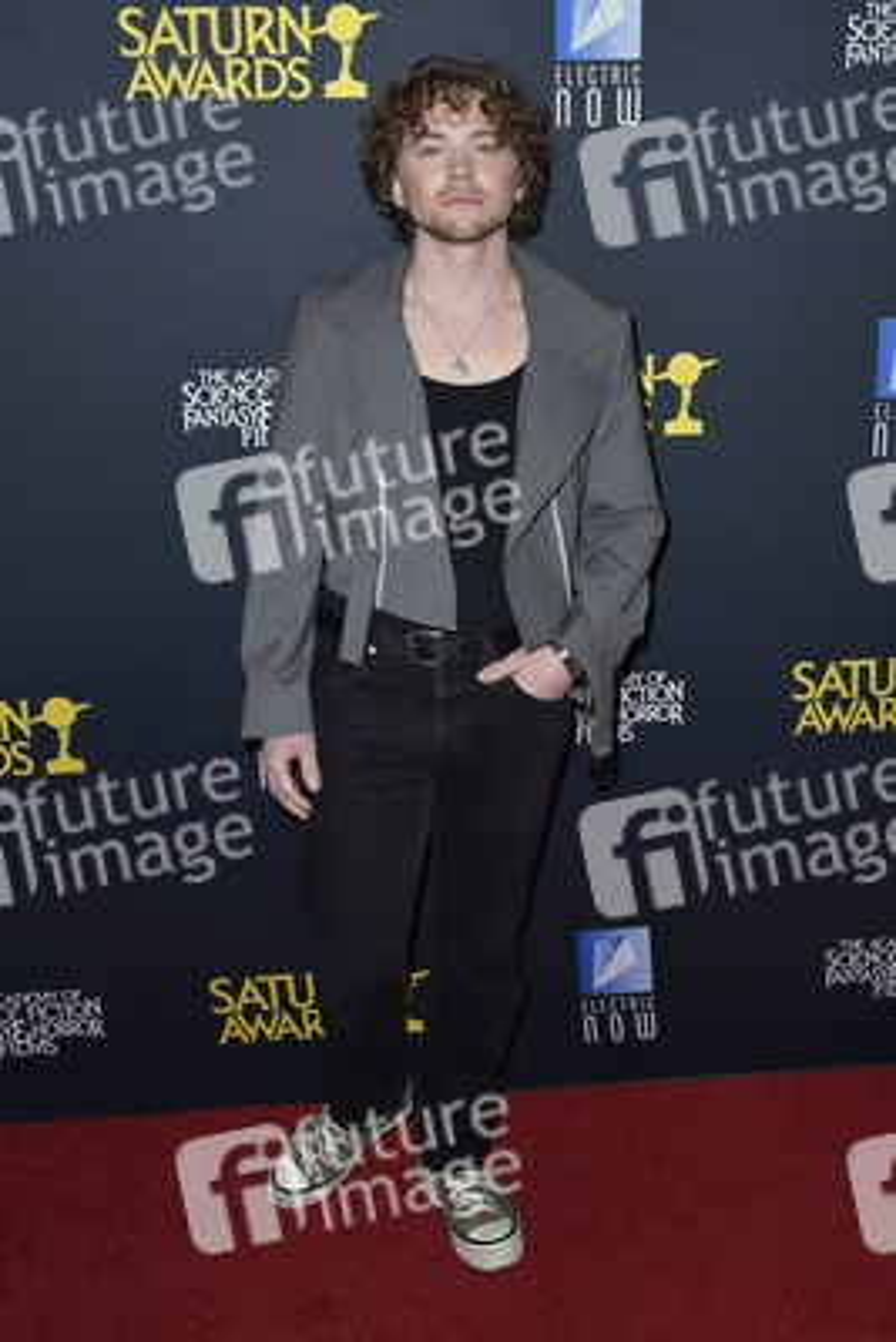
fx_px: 1305
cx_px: 448
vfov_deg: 54.4
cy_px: 671
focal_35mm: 35
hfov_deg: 37.9
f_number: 6.3
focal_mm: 35
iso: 250
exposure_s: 1/250
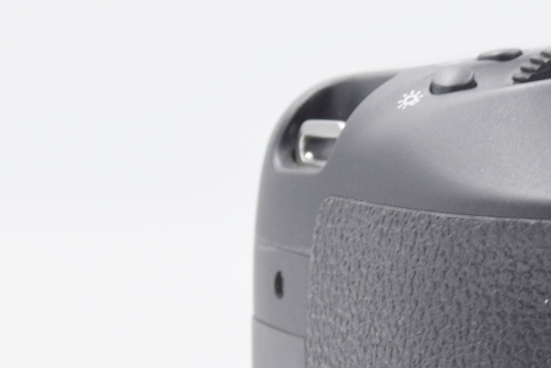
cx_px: 799
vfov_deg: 5.3
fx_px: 3967
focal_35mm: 259
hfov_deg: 7.8
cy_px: 338
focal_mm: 48
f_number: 8
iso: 400
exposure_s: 1/100
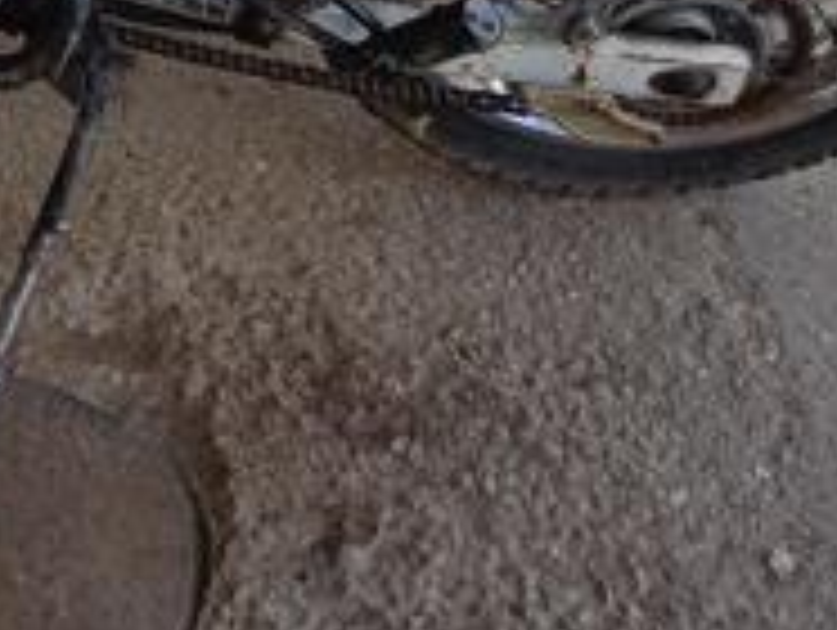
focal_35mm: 86
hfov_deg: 22.0
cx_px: 18
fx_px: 2082
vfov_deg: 15.3
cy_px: -428
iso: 64
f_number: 1.8
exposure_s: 1/100
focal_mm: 4.65
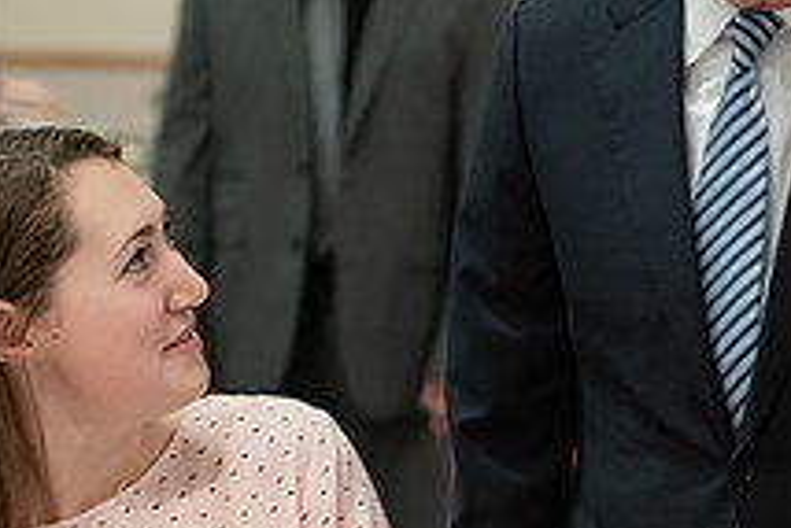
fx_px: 4177
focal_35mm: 190
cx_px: 706
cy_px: 238
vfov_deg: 7.2
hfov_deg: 10.8
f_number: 3.5
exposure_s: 1/200
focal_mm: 70
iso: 3200
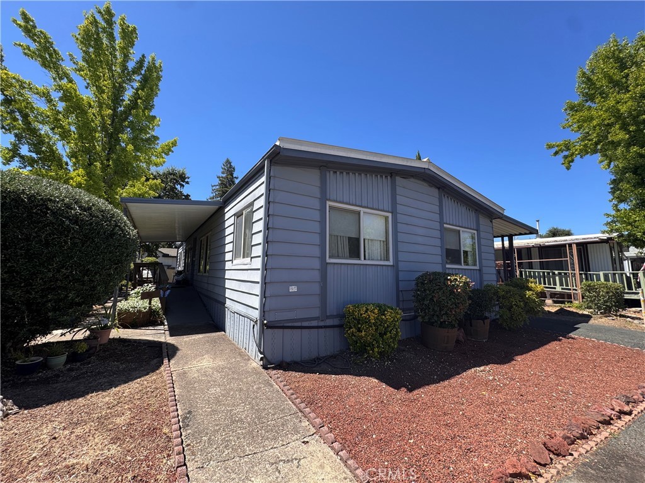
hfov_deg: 102.1
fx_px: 261
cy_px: 242
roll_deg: -0.4
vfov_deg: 85.7
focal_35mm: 14
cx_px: 322
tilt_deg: +6.7
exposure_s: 1/787
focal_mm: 2.22
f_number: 2.2
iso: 50
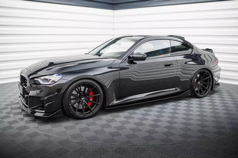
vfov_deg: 37.2
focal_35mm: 36
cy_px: 80
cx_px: 121
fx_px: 236
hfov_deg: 53.5
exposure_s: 1/125
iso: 500
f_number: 2.5
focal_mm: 35
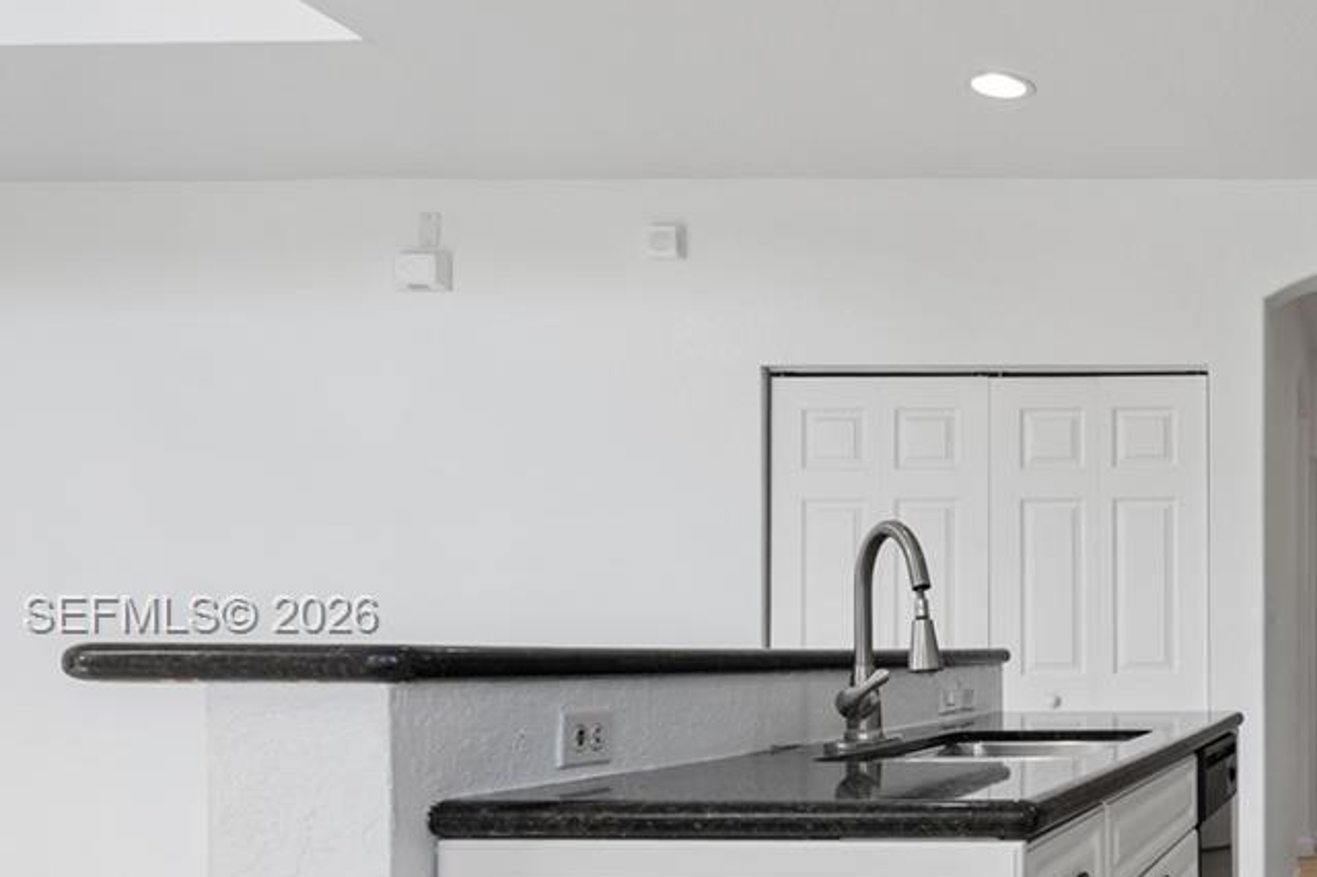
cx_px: 1383
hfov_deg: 44.3
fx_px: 1280
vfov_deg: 37.2
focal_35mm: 35
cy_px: 618
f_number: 8
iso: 100
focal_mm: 14
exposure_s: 1/4
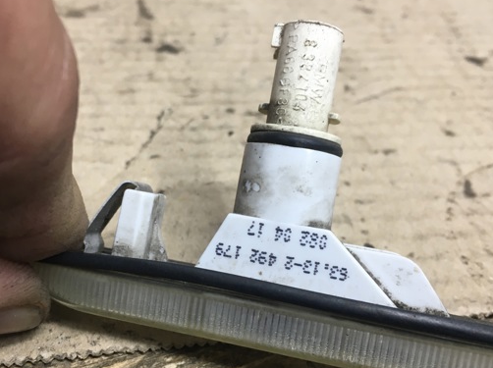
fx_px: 526
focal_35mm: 37
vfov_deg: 38.5
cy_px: 205
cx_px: 236
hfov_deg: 50.2
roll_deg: -6.2
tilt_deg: -39.0
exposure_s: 1/33
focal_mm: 4.15
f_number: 2.2
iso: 64
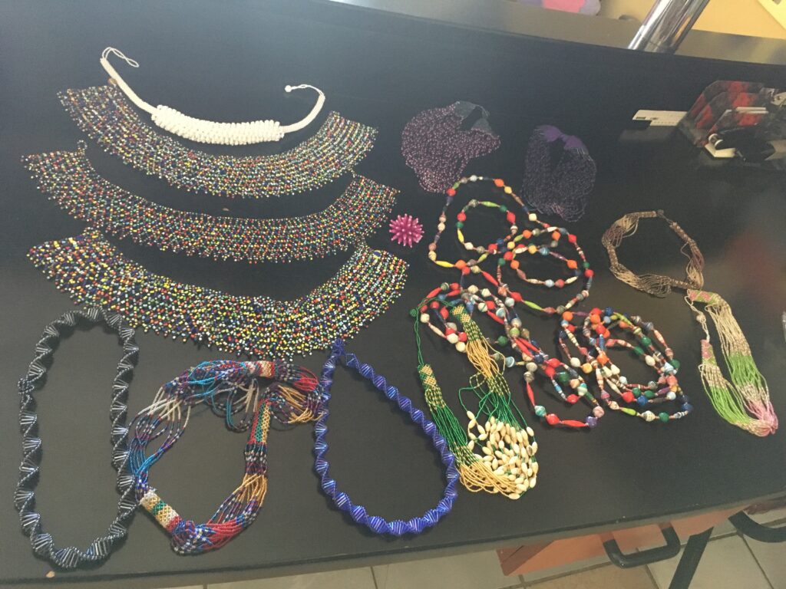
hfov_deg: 61.7
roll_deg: -25.4
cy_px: 294
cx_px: 393
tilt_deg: -44.8
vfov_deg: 48.2
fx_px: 658
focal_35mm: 29
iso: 320
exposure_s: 1/17
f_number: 2.2
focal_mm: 4.15
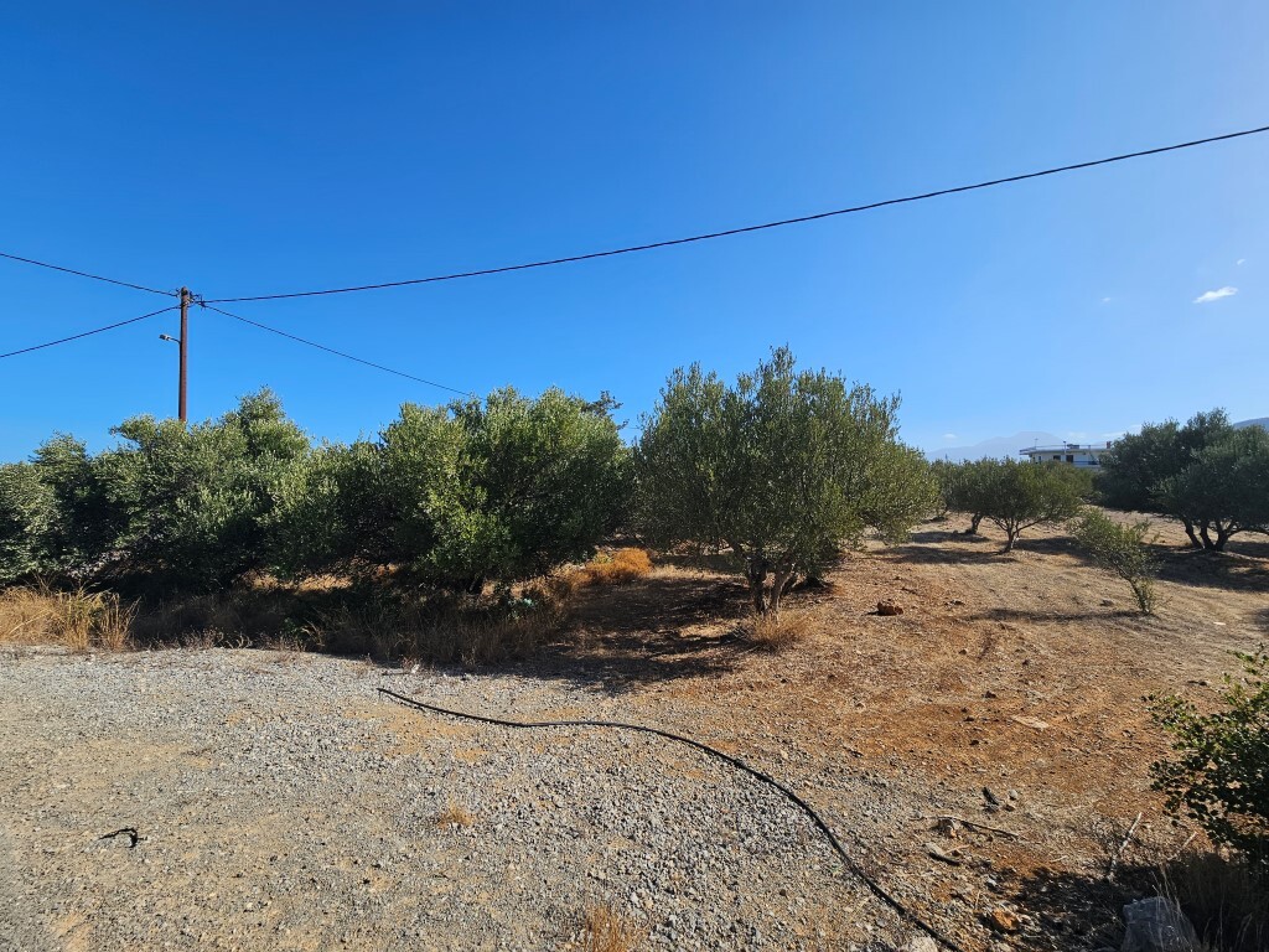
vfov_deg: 89.9
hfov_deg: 106.2
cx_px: 634
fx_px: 477
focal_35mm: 13
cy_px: 476
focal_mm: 2.2
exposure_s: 1/2558
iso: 50
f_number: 2.2
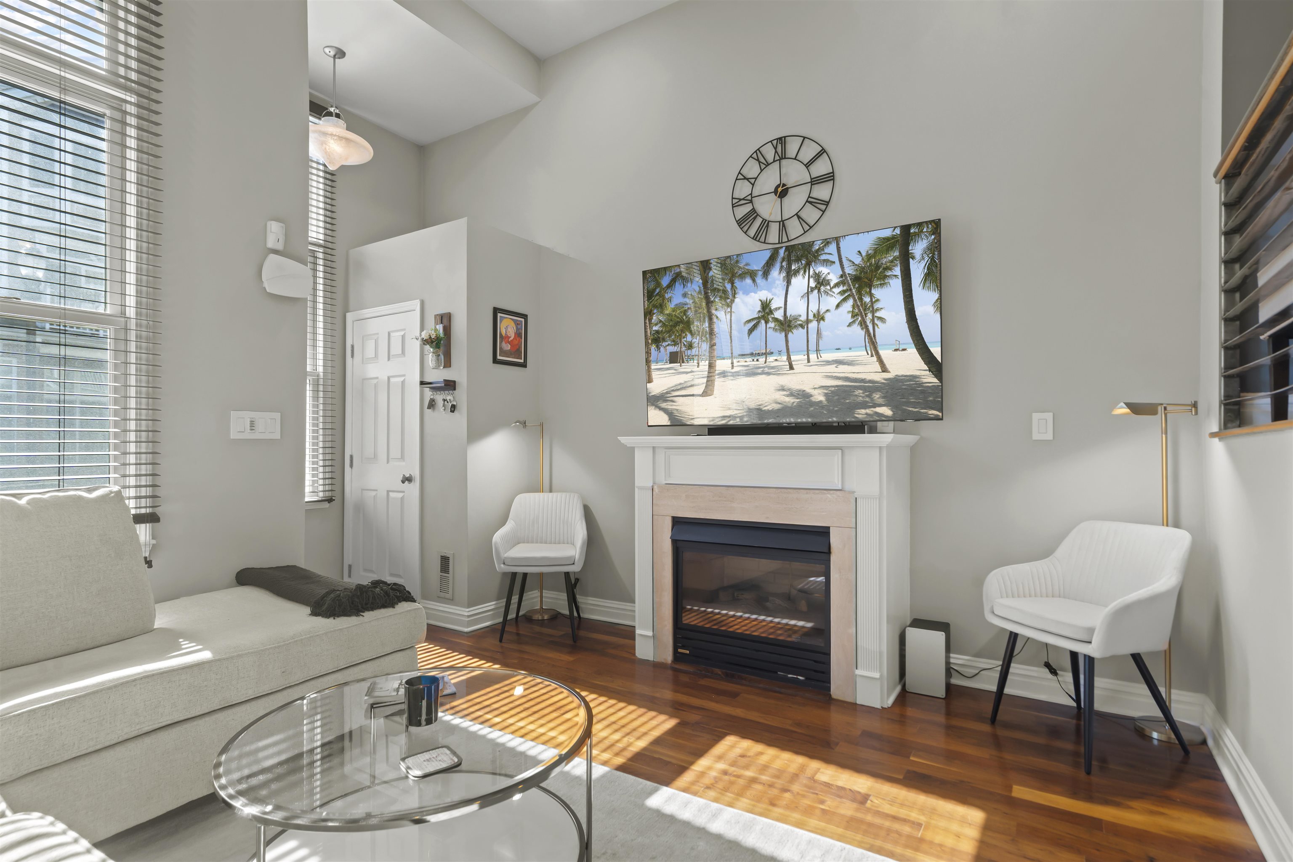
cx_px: 646
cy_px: 431
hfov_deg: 93.3
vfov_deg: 70.4
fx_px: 611
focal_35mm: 17
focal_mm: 17
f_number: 8
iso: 100
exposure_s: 1/2
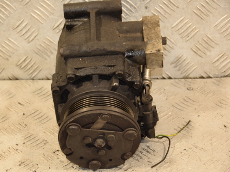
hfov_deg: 16.1
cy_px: 86
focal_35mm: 123
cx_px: 103
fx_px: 814
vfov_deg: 12.1
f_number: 5.3
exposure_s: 1/100
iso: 800
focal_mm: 75
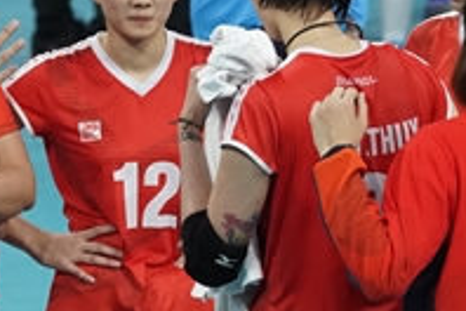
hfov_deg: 2.4
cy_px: 364
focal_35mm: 842
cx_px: 229
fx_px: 10898
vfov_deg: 1.6
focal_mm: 200
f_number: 4.5
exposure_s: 1/1000
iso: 4000
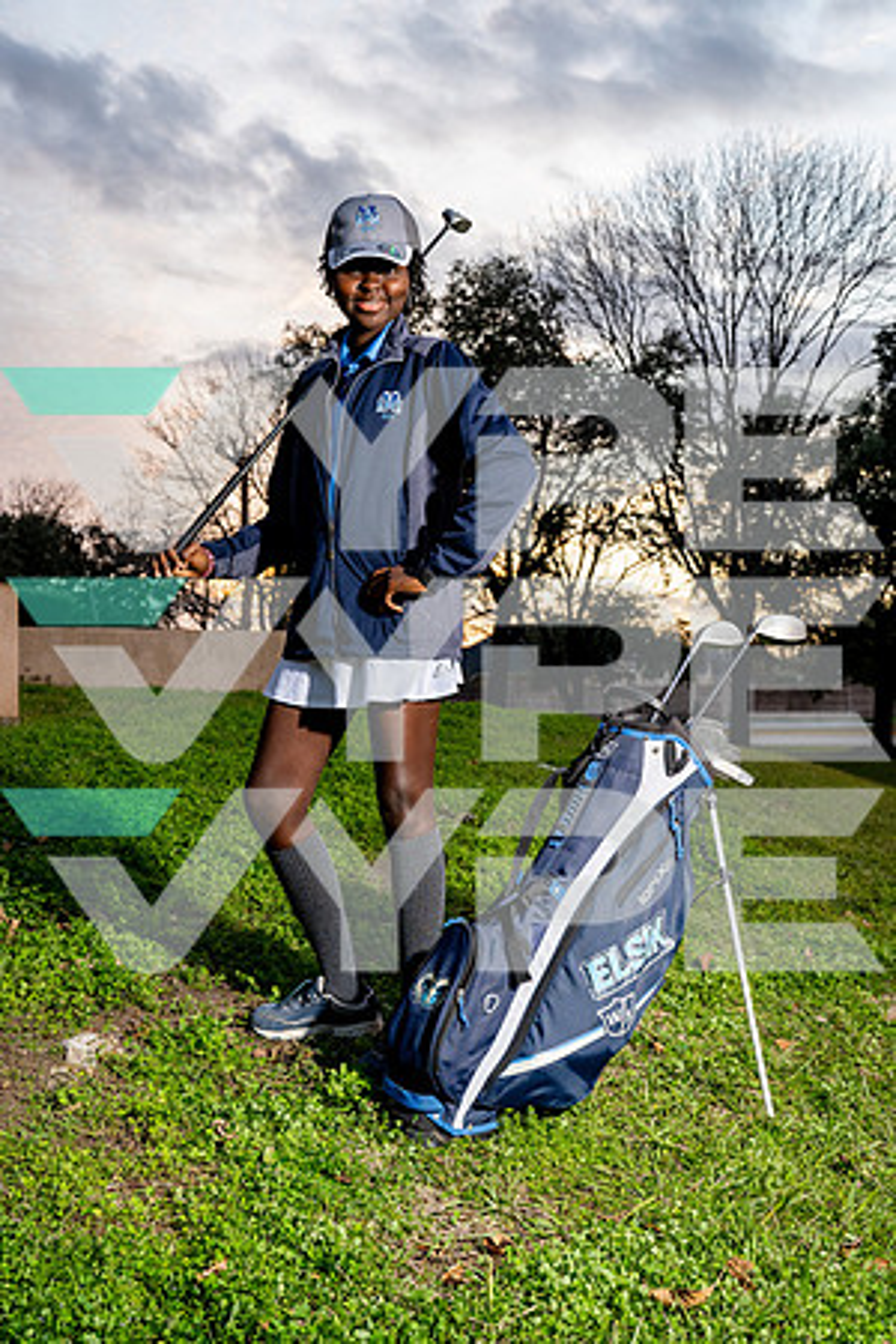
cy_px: 672
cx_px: 448
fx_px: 1419
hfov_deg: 35.1
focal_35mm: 38
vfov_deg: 50.7
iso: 800
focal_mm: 38
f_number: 5.6
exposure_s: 1/250
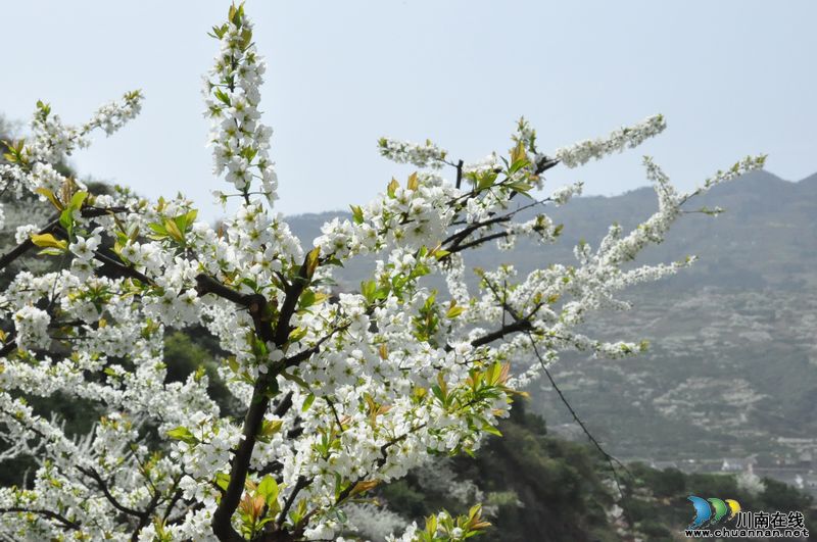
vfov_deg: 18.1
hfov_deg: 27.0
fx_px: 1700
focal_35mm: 75
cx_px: 408
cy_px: 271
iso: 3200
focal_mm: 50
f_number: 20
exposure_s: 1/1600
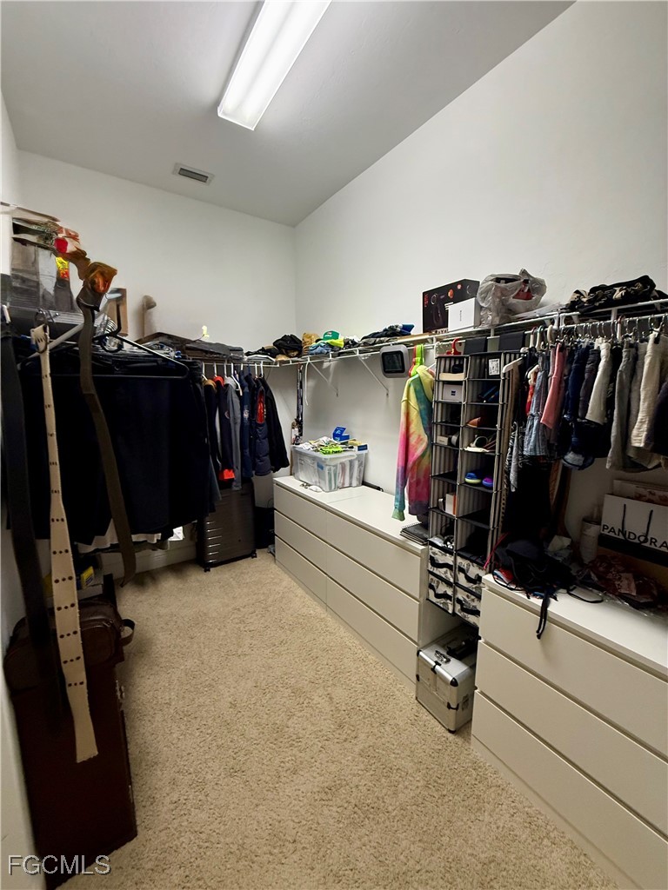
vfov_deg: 102.1
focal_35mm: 14
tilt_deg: -9.7
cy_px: 445
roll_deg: -1.5
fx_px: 360
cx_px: 334
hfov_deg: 85.7
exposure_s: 1/60
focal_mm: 2.22
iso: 250
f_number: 2.2
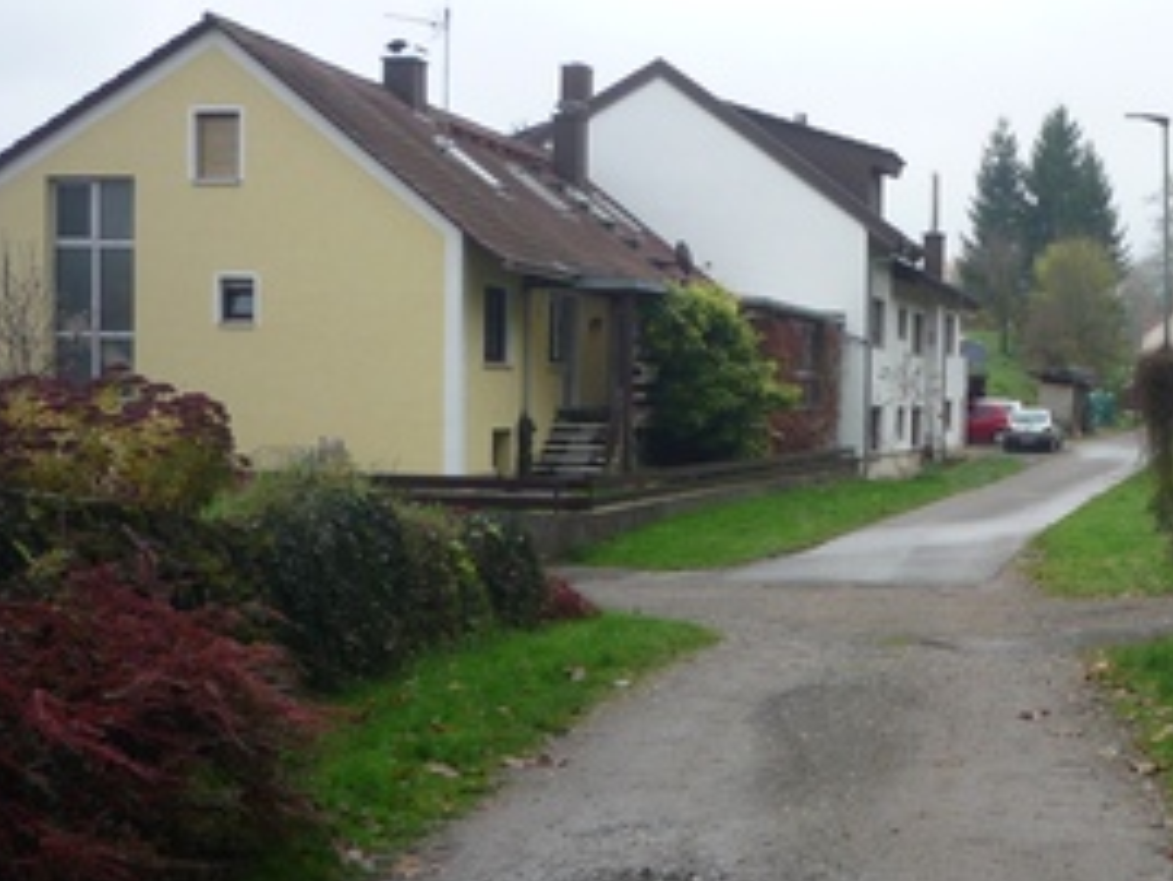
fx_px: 1932
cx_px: 977
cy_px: 488
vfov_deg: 25.7
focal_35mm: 57
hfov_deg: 32.6
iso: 100
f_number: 4
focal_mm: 5.2
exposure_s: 1/100
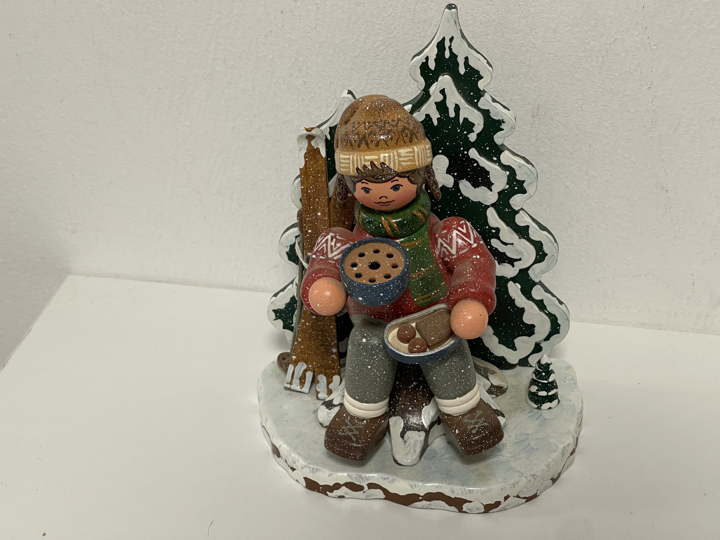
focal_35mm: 64
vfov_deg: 22.9
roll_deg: +1.1
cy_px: 270
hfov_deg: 30.3
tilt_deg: -34.2
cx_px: 360
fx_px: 1331
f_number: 2.2
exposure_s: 1/50
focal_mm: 7.5
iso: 160
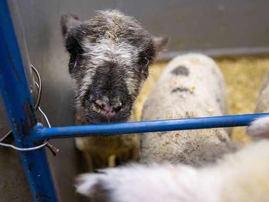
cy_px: 102
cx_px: 126
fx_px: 256
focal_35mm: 33
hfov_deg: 55.3
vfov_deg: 42.9
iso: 3200
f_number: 4
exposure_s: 1/200
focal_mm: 30
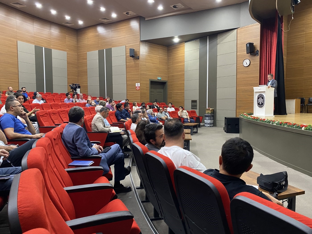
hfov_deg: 67.3
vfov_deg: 53.1
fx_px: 234
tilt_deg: -4.8
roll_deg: +0.4
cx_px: 156
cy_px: 117
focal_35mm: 26
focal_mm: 4.25
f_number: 1.8
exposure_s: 1/33
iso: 400
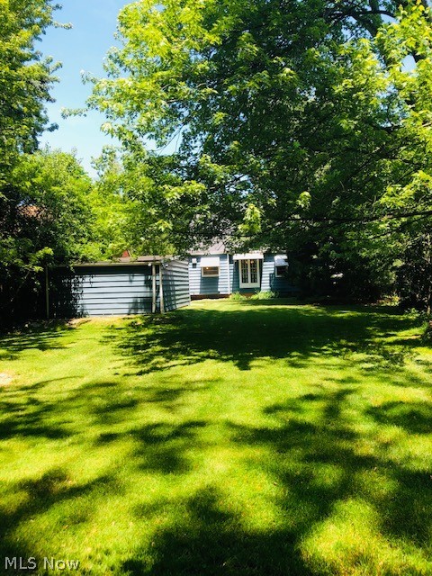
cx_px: 216
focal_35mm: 28
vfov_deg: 63.4
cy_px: 288
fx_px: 466
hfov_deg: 49.7
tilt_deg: +1.2
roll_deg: +2.4
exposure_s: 1/372
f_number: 1.8
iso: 20
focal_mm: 3.99
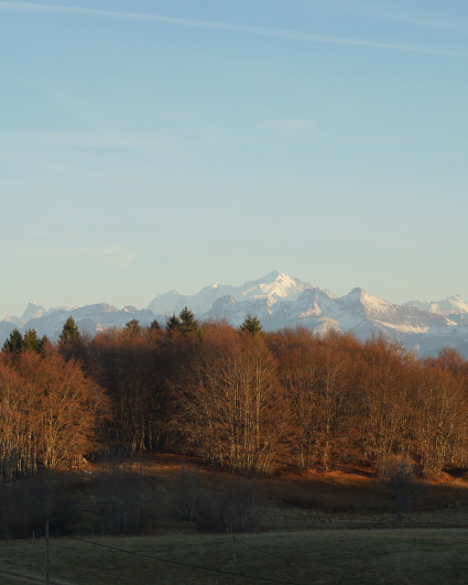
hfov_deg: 13.2
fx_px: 2020
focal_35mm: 117
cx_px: 274
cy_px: 292
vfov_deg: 16.5
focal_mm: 55
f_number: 8
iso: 200
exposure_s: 1/250
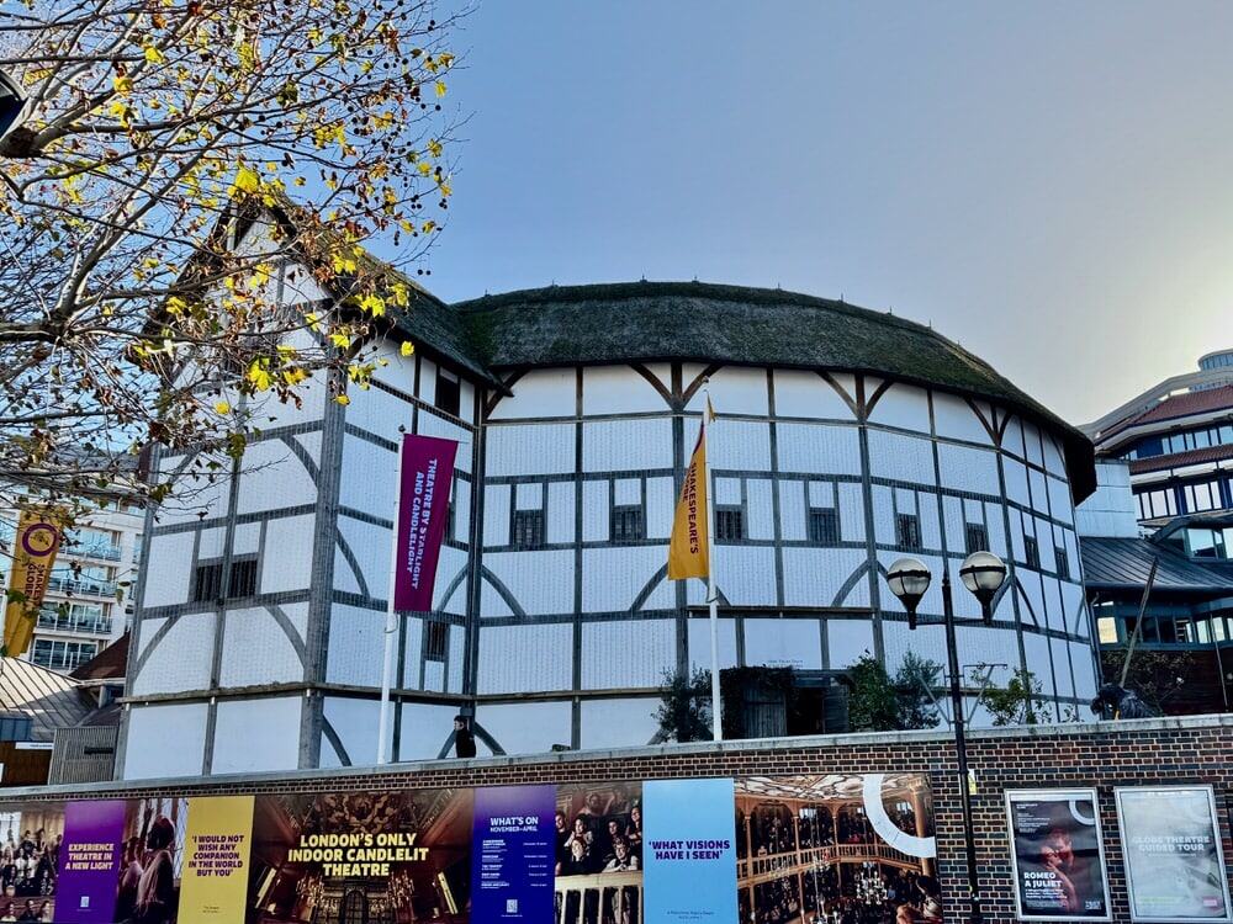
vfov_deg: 56.8
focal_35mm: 24
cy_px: 462
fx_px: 855
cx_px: 616
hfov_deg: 71.6
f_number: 1.78
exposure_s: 1/2506
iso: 80
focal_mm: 6.76
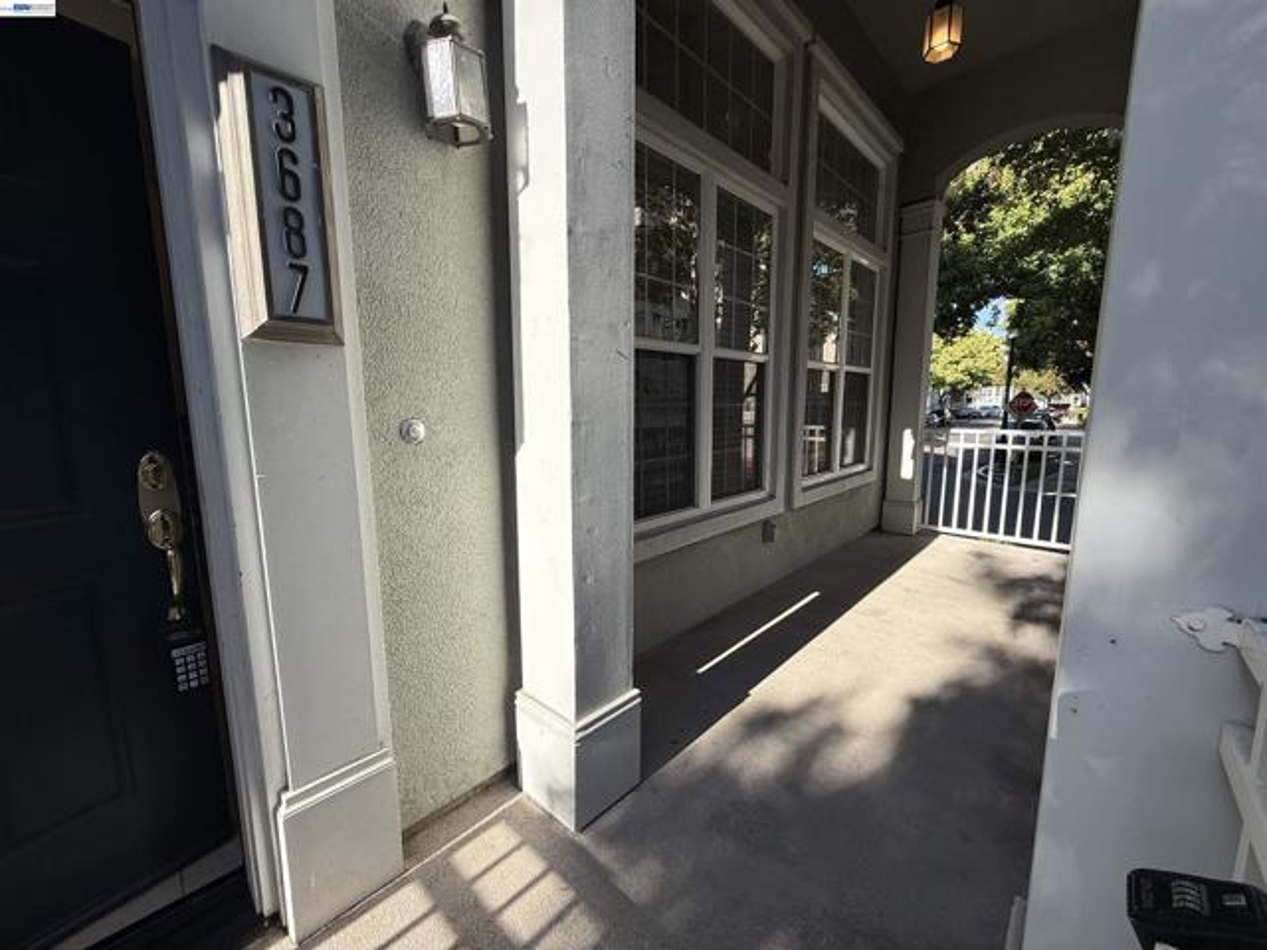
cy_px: 475
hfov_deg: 102.1
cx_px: 634
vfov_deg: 85.7
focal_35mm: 14
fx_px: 512
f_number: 2.2
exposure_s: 1/985
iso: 64
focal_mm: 2.22
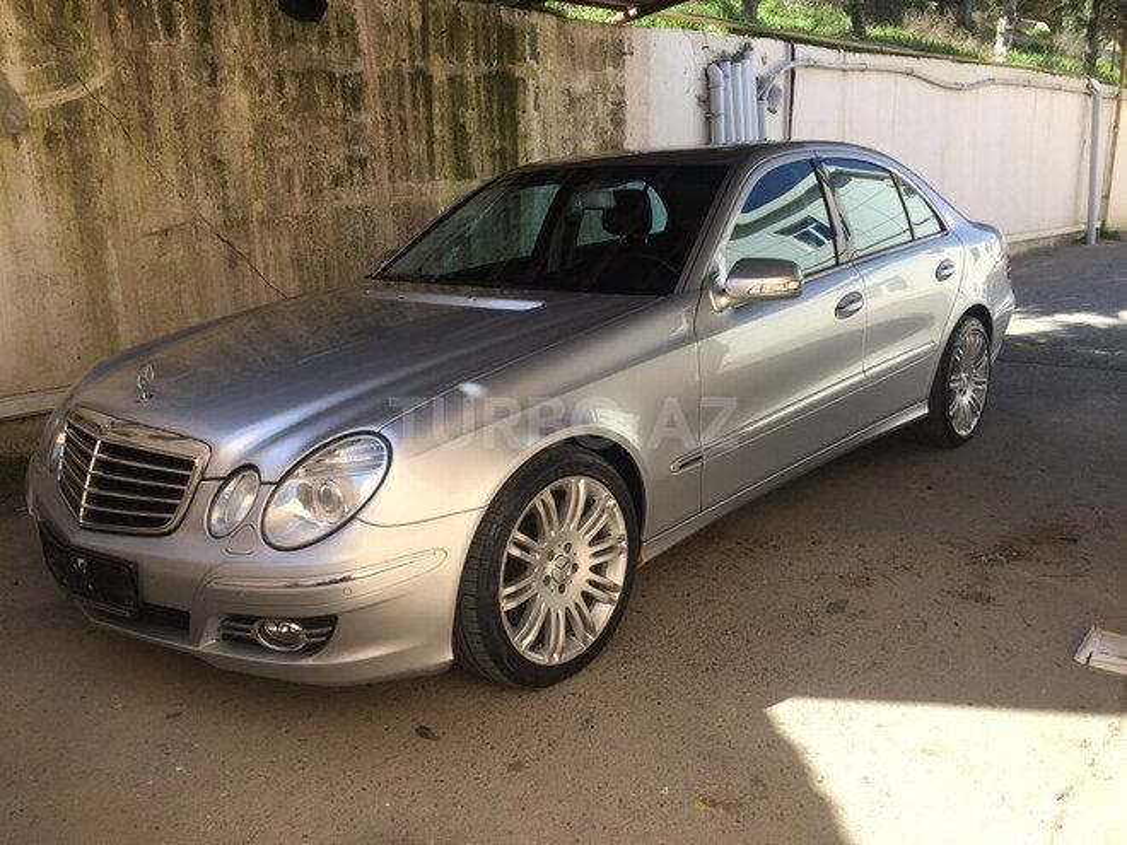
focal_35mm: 29
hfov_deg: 61.7
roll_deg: +0.6
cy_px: 422
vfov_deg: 48.2
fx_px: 944
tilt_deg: -13.5
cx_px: 564
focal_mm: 4.15
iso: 32
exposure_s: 1/618
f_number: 2.2
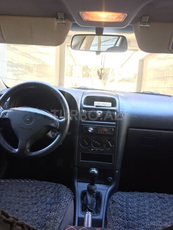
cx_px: 86
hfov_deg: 48.2
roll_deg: -3.4
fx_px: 193
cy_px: 115
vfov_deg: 61.7
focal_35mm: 29
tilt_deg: -6.5
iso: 100
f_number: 2.2
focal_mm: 4.15
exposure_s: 1/33
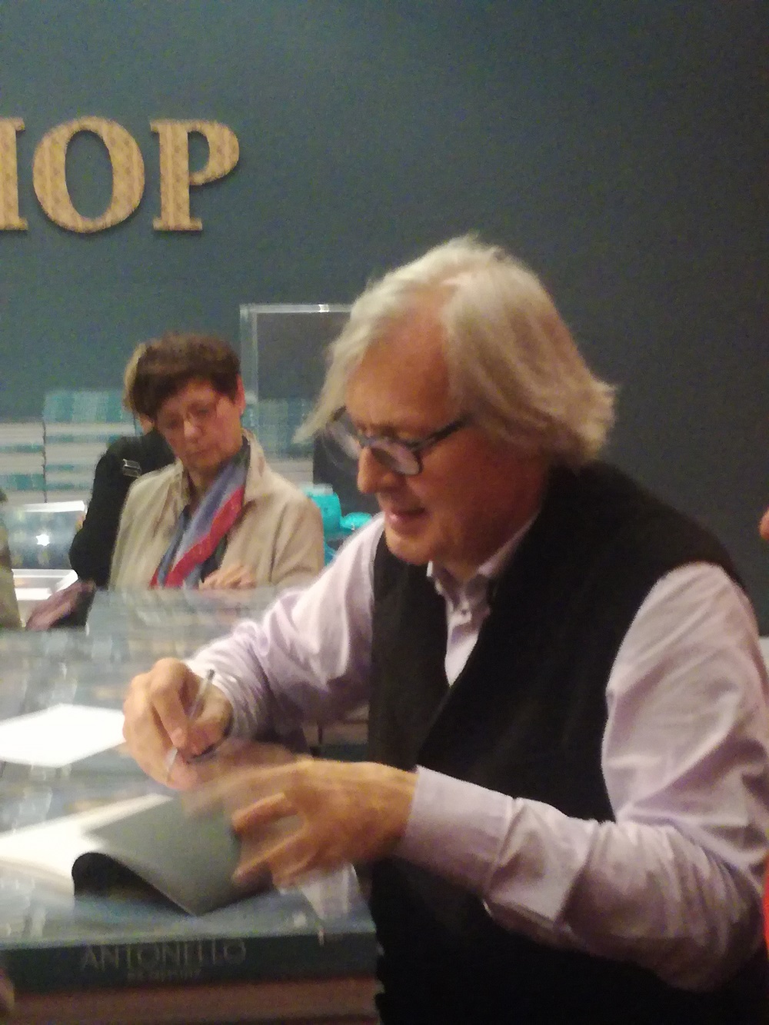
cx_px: 384
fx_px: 1836
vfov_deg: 31.2
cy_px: 512
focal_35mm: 62
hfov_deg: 23.7
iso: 640
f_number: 2
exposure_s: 1/20
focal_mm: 3.79
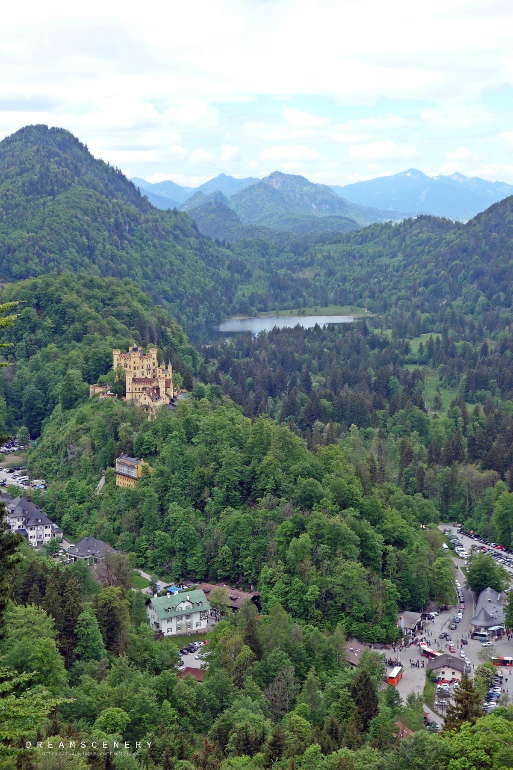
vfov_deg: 32.9
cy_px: 385
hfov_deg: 22.3
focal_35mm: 61
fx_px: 1304
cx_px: 256
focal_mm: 22.74
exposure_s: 1/250
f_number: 5.6
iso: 125
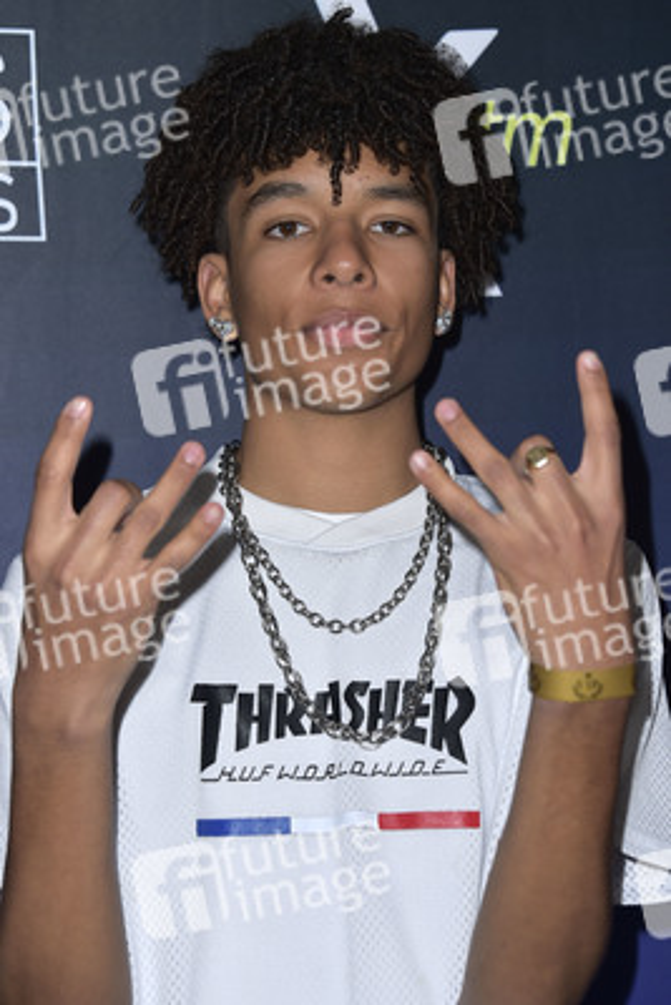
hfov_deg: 13.7
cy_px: 502
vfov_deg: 20.4
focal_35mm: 100
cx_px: 336
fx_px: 2793
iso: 320
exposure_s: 1/250
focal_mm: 100
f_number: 6.3
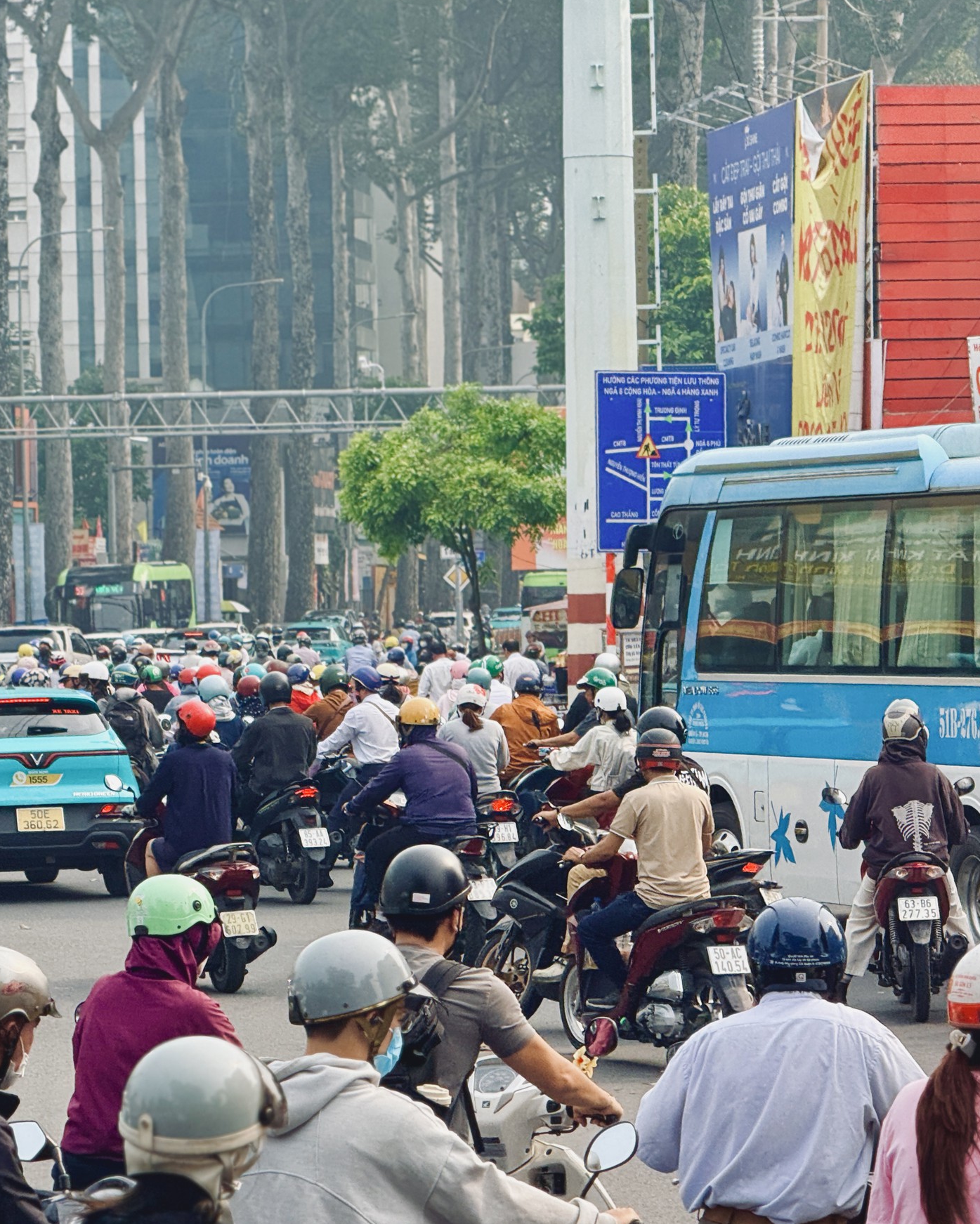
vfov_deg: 11.2
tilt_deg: -0.7
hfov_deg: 9.0
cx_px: 279
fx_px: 6234
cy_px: 671
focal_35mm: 172
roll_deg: +1.1
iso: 50
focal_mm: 15.66
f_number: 2.8
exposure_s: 1/802
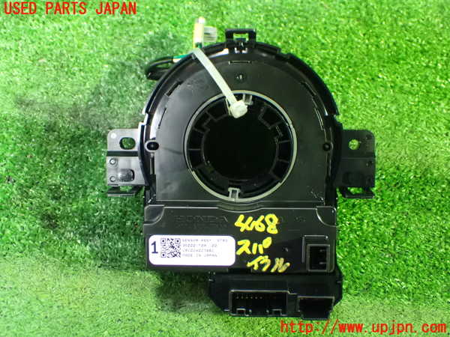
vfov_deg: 32.9
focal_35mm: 44
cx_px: 225
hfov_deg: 42.9
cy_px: 168
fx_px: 572
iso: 1600
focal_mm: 7.84
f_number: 2.9
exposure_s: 1/25
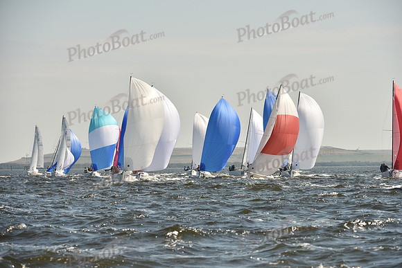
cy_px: 134
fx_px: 2234
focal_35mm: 200
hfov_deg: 10.3
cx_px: 201
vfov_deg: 6.9
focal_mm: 200
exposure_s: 1/1250
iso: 250
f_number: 7.1
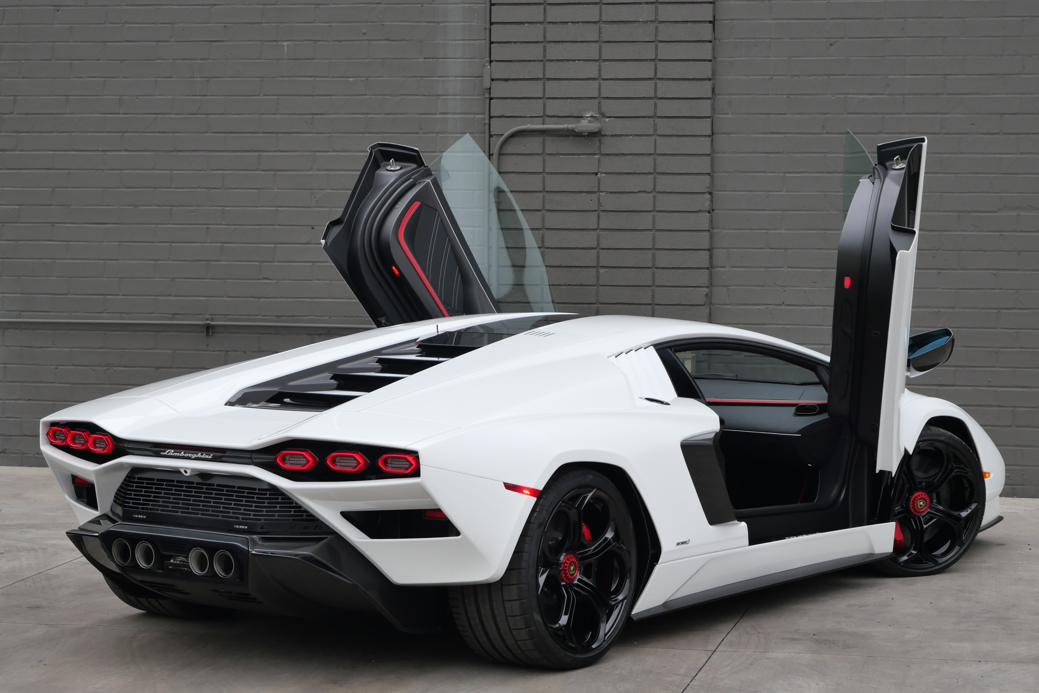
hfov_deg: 23.4
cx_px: 520
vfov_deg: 15.7
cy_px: 346
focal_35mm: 87
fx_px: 2511
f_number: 5.5
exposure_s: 1/250
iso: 640
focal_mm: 42
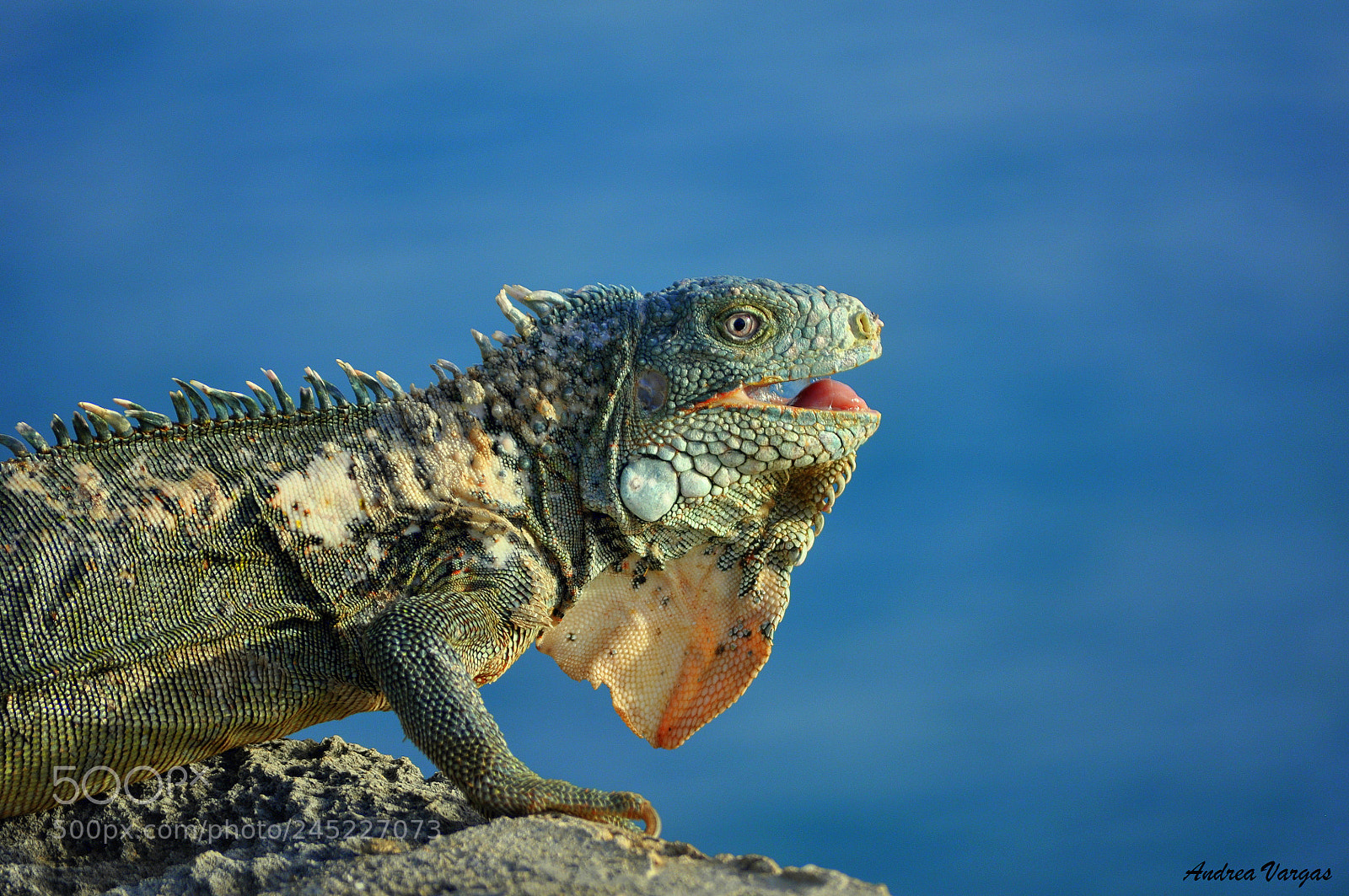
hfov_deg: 7.6
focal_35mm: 270
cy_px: 448
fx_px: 10106
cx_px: 674
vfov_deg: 5.1
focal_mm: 180
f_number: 5.6
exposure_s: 1/400
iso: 200
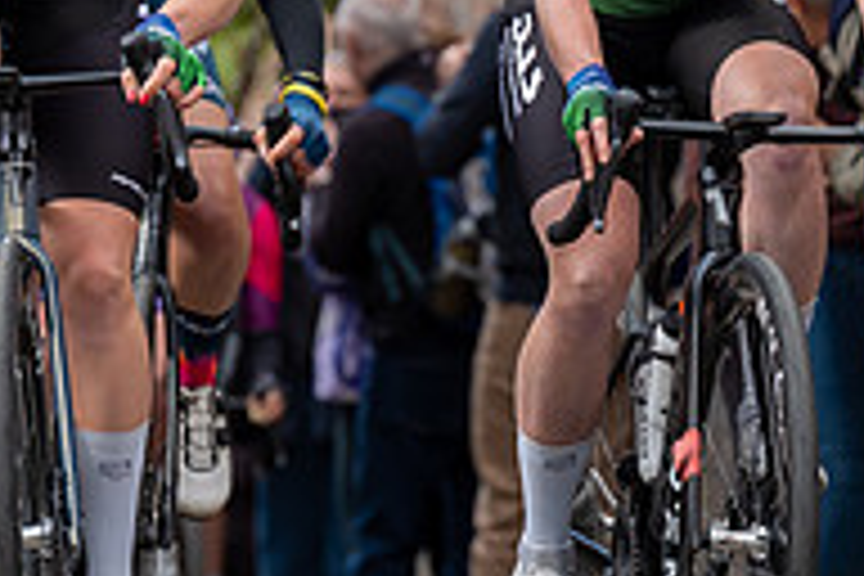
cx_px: 184
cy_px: -226
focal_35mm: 558
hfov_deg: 3.7
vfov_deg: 2.5
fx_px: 13391
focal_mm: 144
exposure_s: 1/1000
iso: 500
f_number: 4
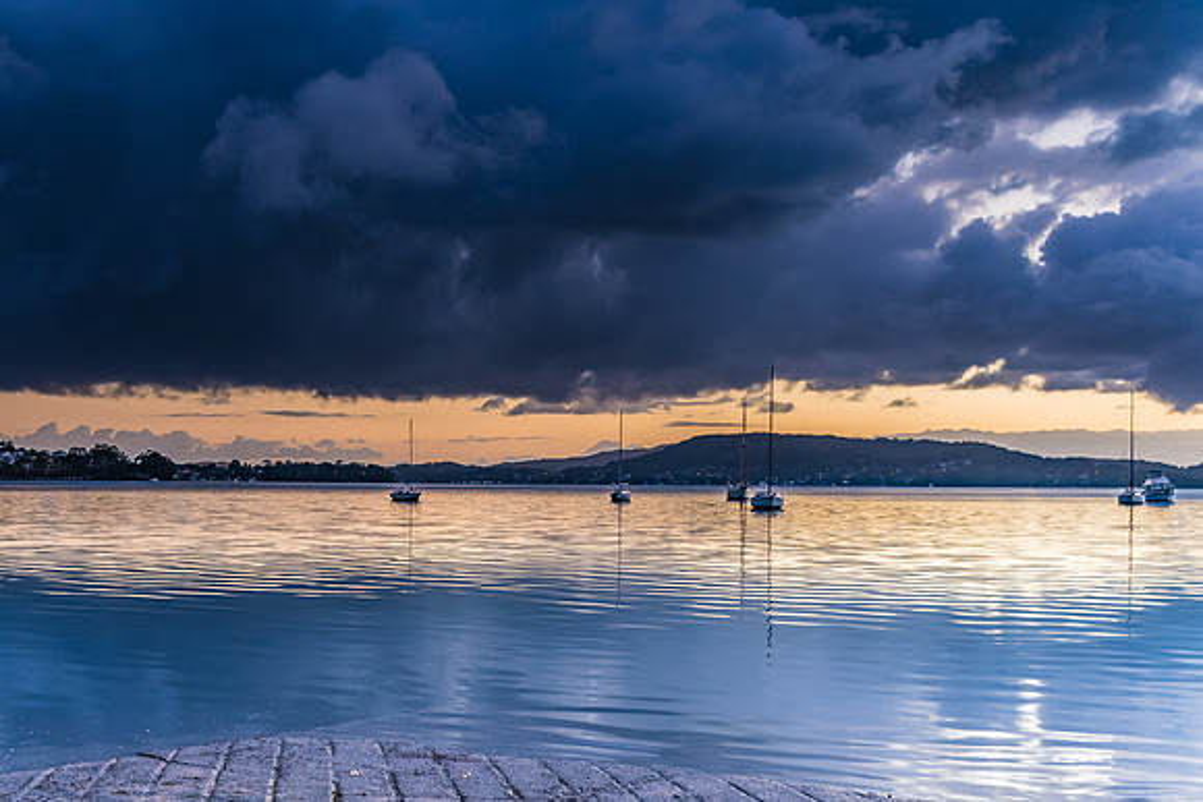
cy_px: 477
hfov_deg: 43.0
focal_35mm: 45
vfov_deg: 29.5
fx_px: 1518
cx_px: 487
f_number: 4
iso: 400
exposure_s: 1/13
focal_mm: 25
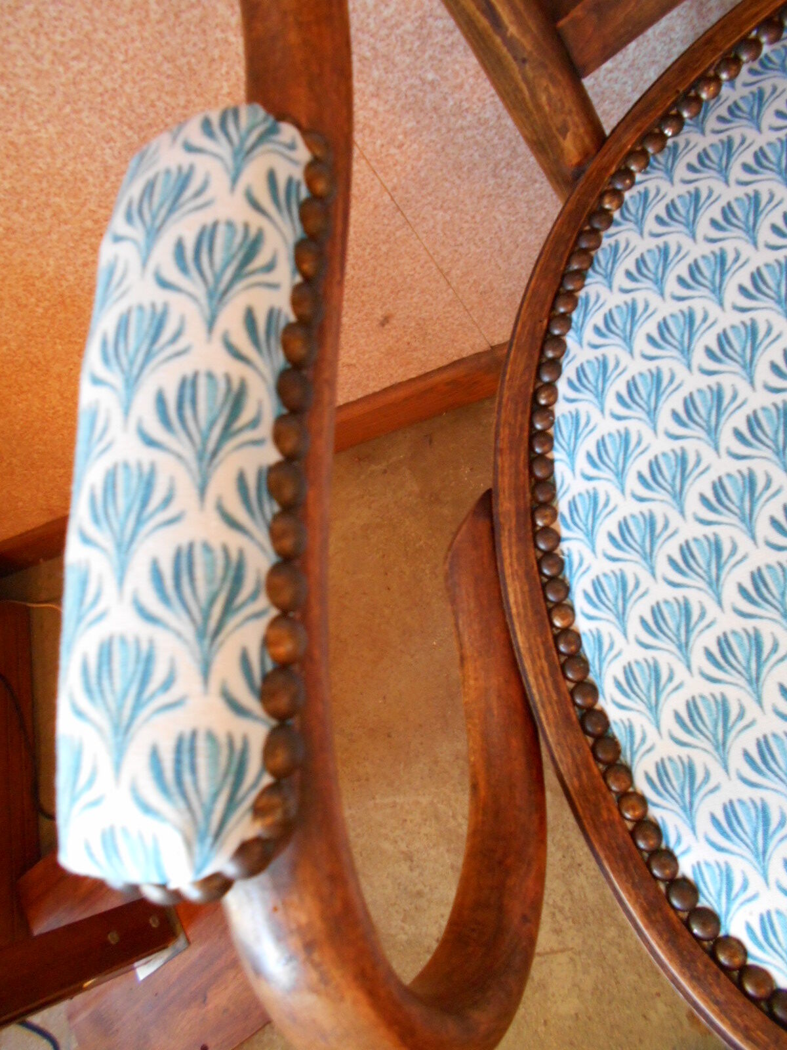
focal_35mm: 26
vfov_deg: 67.3
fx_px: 788
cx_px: 394
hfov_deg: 53.1
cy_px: 525
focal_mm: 4.6
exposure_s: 1/8
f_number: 3.2
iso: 450
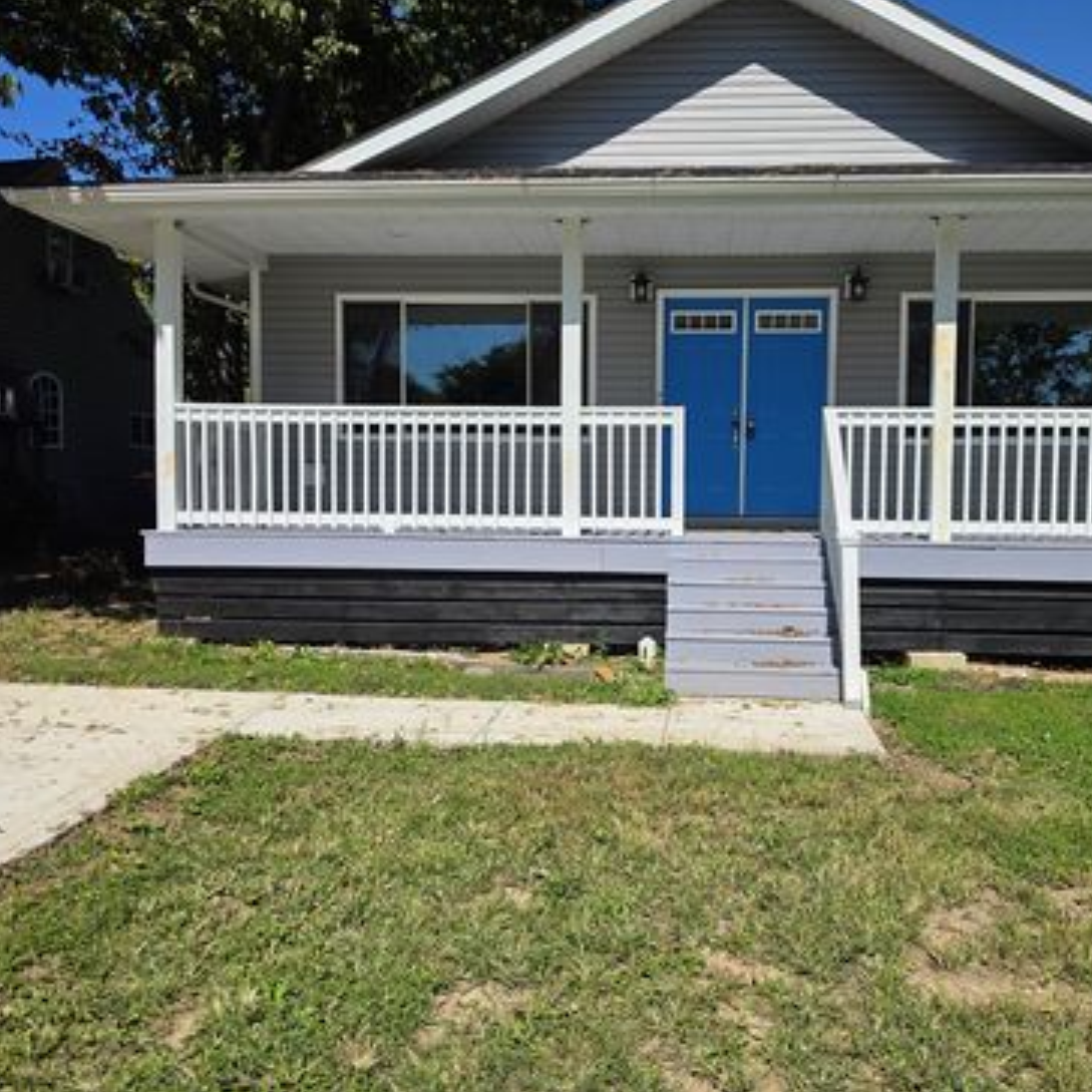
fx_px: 999
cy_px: 534
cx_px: 641
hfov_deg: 57.0
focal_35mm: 28
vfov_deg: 57.3
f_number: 1.4
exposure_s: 1/7939
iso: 50
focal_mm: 6.5
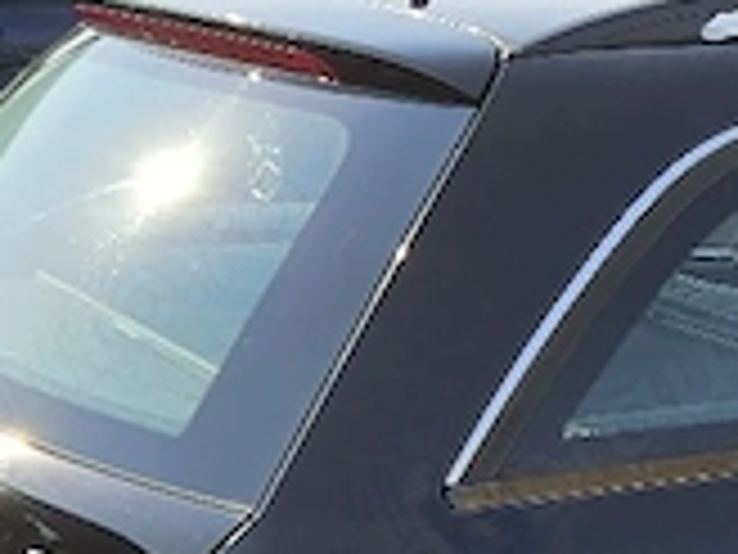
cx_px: 891
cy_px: 419
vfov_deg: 17.5
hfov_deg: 21.6
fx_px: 1791
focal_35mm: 84
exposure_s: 1/1429
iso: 25
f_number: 1.8
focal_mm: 5.4
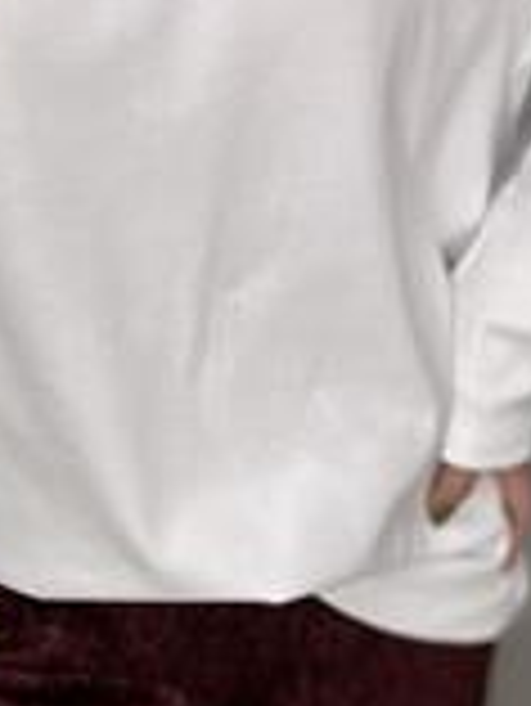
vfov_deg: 24.1
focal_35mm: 79
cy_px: 97
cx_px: 68
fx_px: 1614
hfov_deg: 18.4
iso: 64
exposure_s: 1/100
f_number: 1.9
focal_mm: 2.69
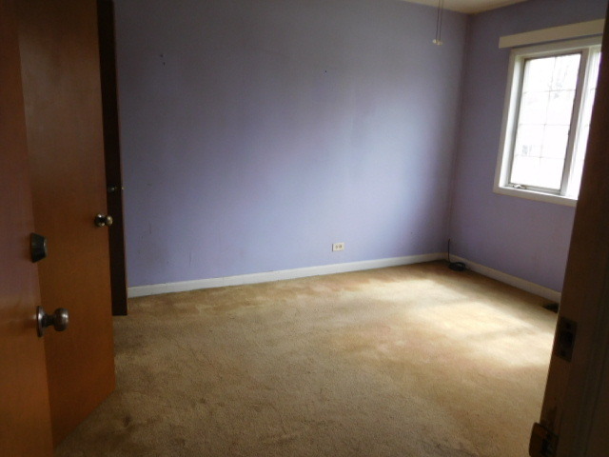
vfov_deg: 54.9
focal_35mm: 25
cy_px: 228
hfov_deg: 69.4
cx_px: 304
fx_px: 440
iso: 125
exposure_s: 1/60
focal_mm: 4.5
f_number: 3.4
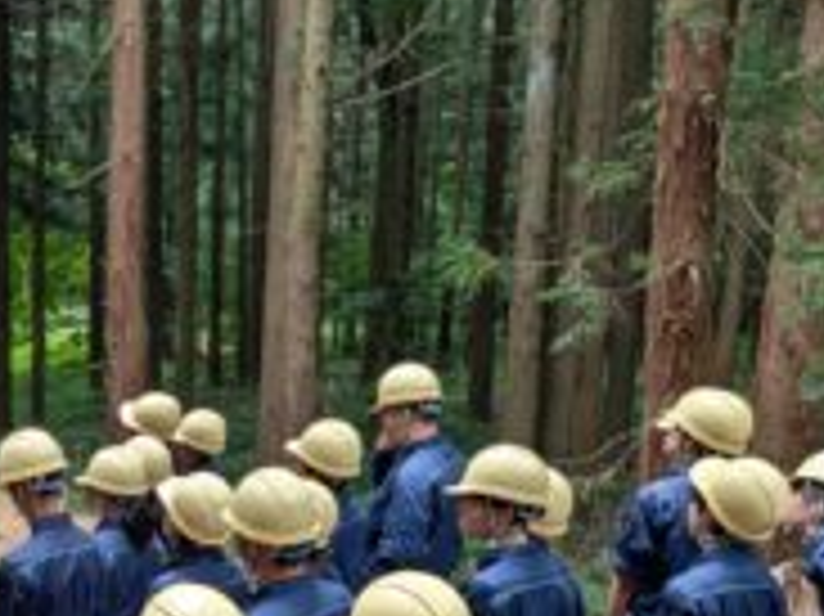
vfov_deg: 25.5
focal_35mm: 56
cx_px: -38
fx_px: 1332
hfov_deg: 31.3
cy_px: 522
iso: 38
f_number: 1.7
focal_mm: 4.53
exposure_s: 1/120
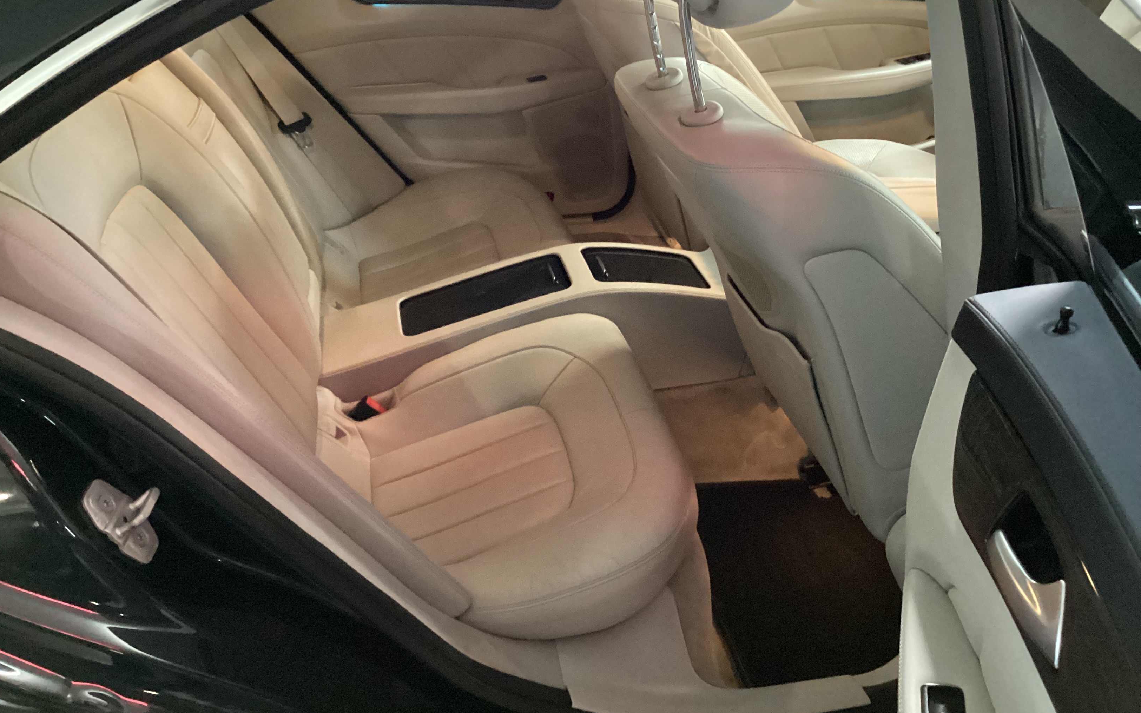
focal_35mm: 33
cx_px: 569
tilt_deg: -30.0
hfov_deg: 58.1
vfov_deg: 38.3
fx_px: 1026
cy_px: 316
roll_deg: +0.0
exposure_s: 1/20
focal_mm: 3.3
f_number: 2.4
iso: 800
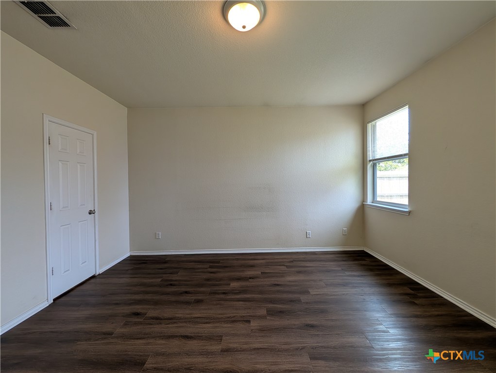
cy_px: 186
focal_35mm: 12
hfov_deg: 110.5
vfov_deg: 94.6
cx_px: 248
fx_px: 172
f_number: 1.7
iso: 82
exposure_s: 1/120
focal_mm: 2.02
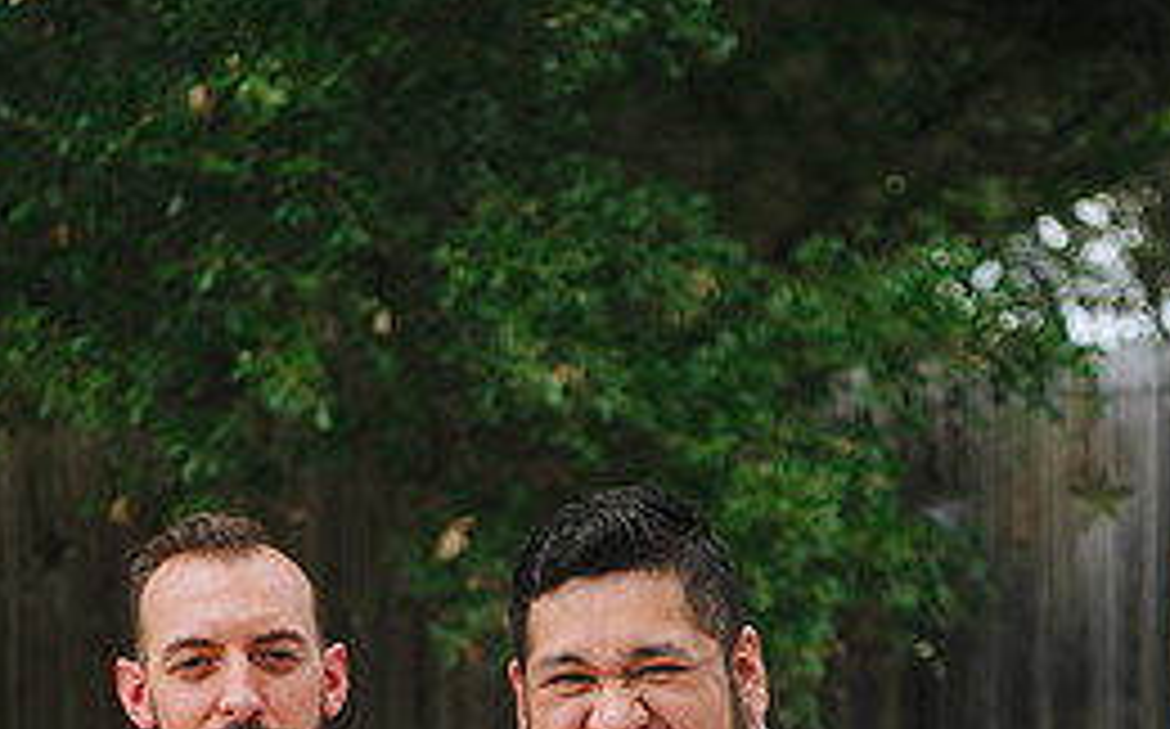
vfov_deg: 11.9
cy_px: 999
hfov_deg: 19.7
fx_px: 3377
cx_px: 580
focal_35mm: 106
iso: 80
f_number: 2.8
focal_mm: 60
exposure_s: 1/320
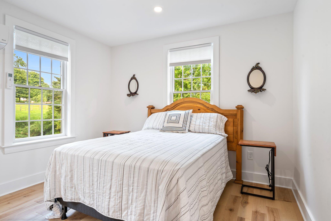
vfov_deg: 61.9
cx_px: 166
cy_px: 110
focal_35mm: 20
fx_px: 184
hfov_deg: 84.0
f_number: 9
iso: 64
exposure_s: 1
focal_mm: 20
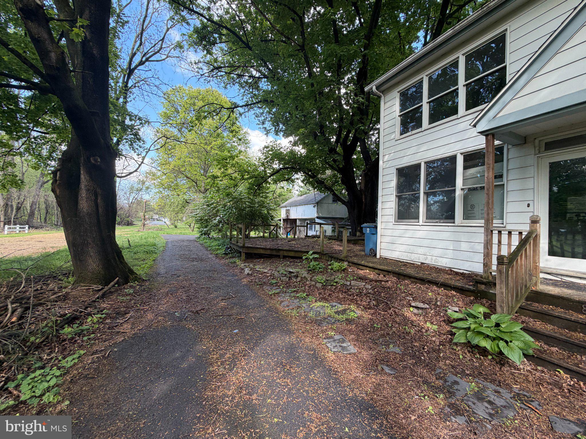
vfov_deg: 85.7
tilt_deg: +1.2
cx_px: 293
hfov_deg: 102.1
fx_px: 237
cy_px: 220
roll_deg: -2.7
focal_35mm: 14
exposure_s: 1/121
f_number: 2.2
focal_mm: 2.22
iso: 80
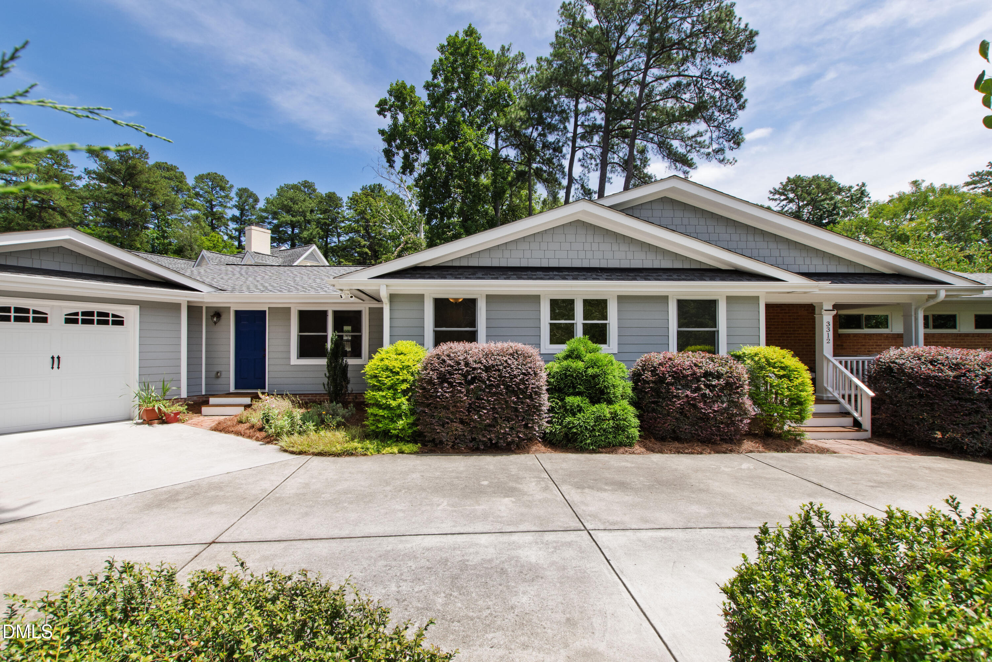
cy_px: 331
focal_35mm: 15
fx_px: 413
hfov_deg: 100.4
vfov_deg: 77.3
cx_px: 496
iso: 200
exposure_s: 1/250
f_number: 8
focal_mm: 10
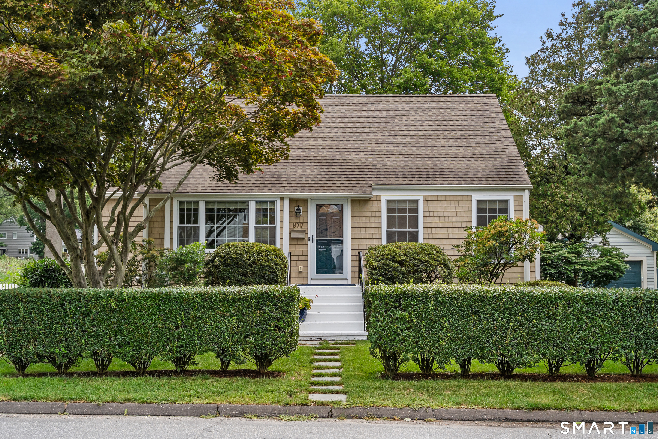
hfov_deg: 46.4
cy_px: 220
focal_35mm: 42
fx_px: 768
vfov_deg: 31.9
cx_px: 329
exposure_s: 1/200
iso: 320
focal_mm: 28
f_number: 8
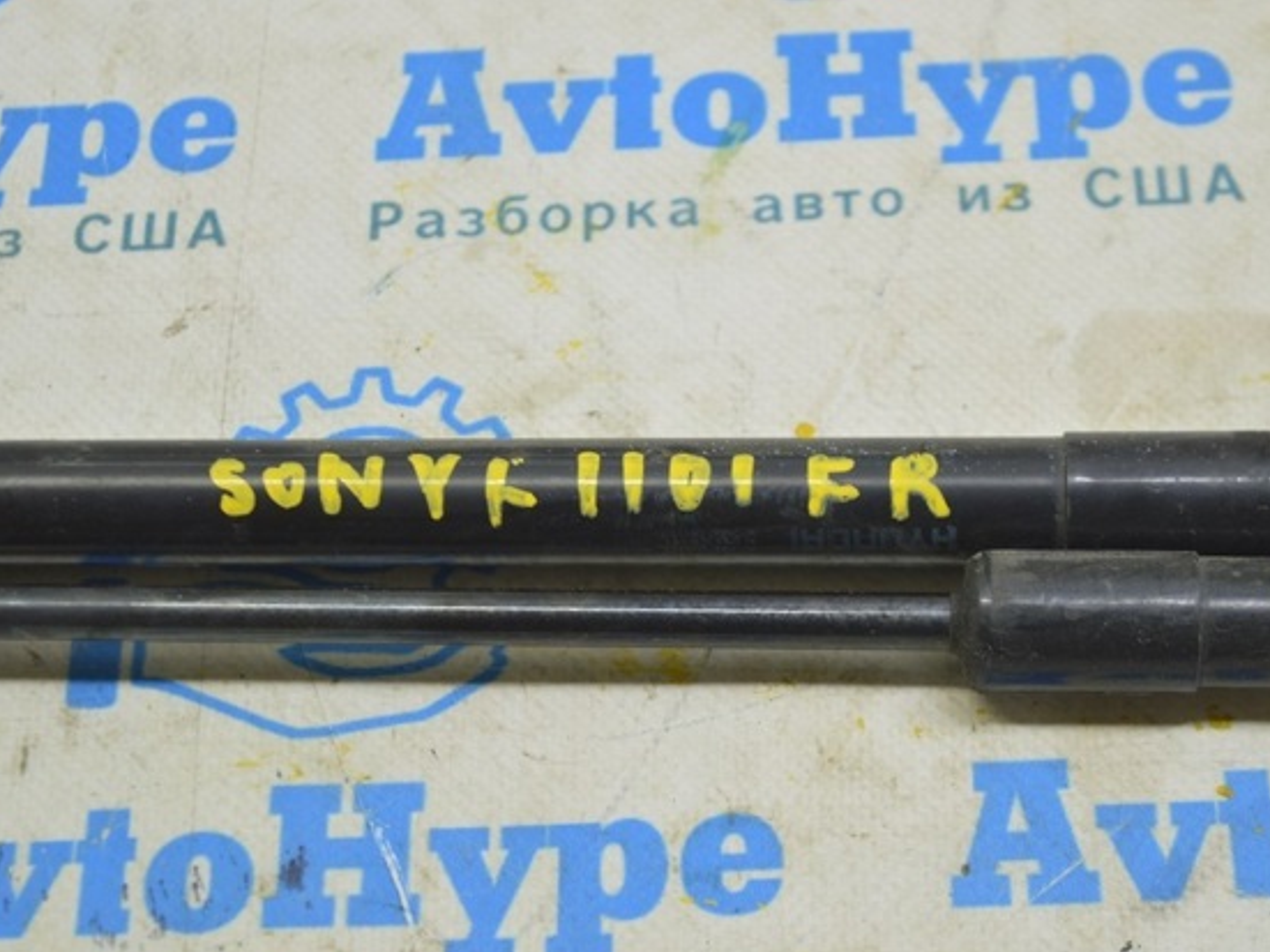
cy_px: 488
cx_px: 662
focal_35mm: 87
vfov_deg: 17.0
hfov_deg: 22.5
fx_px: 3191
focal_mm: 52
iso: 400
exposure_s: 1/20
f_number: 5.6
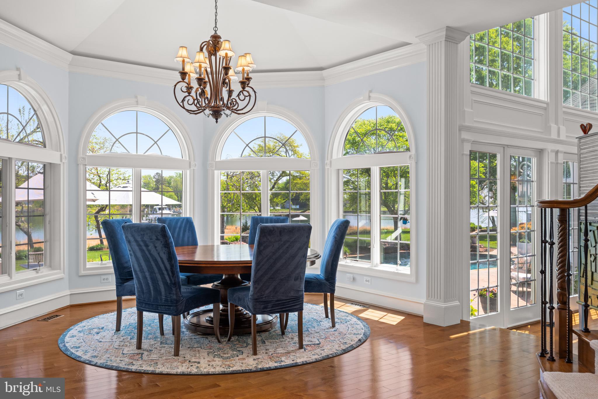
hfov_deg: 61.9
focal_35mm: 30
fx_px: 498
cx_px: 299
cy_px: 200
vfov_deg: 43.6
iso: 640
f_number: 5
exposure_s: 1/30
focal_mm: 30
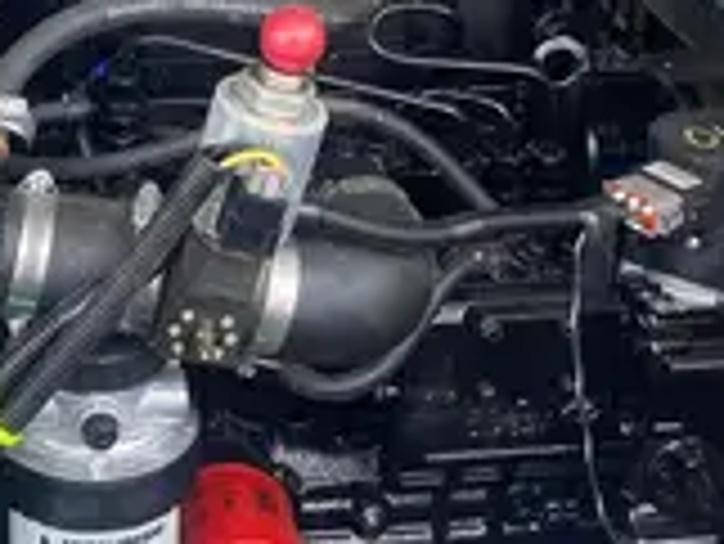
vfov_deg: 16.6
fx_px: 1863
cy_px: 151
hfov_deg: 21.7
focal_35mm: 89
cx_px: 130
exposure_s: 1/121
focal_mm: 4.25
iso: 64
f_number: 1.8
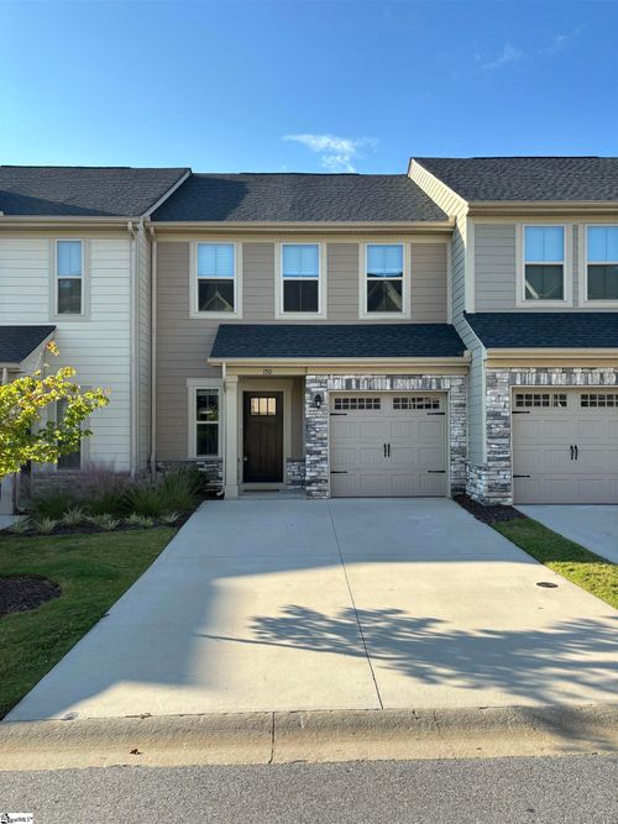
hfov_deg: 53.0
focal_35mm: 26
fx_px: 619
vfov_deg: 67.3
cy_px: 412
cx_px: 309
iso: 50
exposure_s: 1/559
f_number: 1.6
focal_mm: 5.96
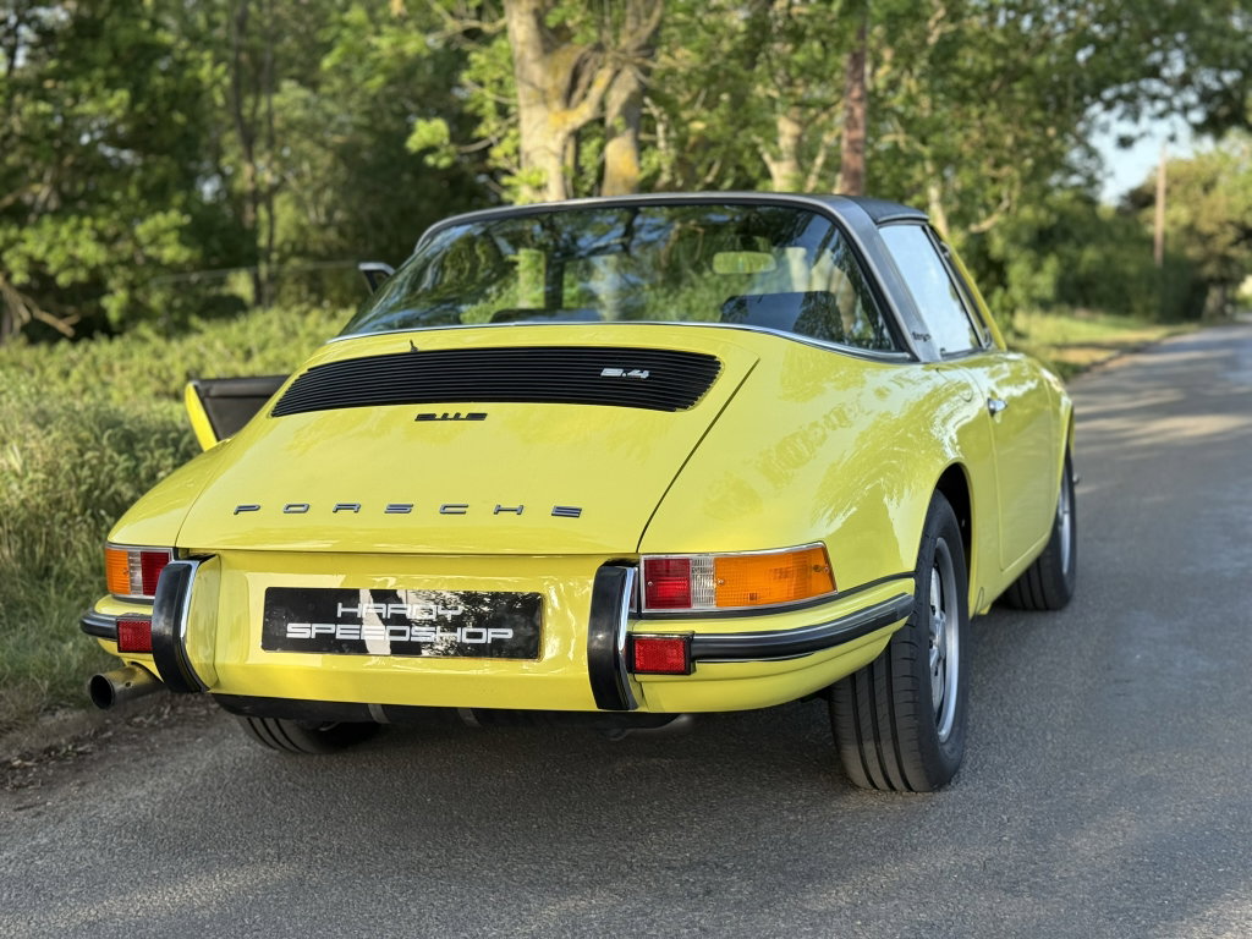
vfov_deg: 30.3
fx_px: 1736
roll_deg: -1.3
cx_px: 626
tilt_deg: -5.1
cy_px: 470
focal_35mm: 48
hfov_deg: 39.7
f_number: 1.78
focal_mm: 6.76
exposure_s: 1/1264
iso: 64
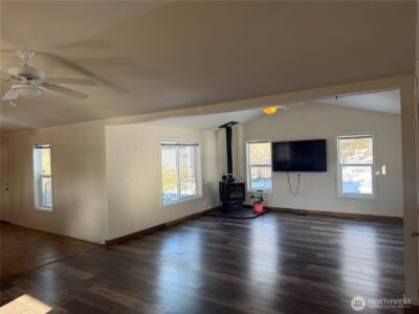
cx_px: 210
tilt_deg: +0.0
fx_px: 291
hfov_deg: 71.6
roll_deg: +2.7
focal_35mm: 24
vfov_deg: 56.8
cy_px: 157
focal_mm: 6.76
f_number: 1.78
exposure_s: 1/198
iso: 80
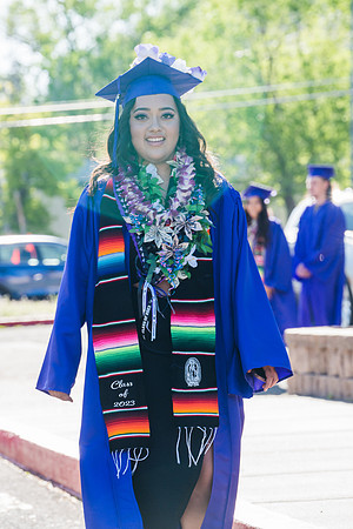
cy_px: 264
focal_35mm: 188
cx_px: 176
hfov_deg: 7.3
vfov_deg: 10.9
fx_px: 2765
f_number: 8
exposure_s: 1/200
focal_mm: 188
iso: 400
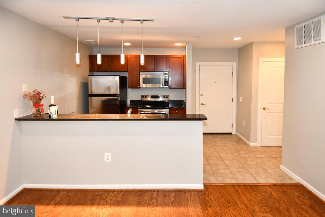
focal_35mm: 18
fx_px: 163
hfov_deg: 90.0
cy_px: 108
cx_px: 162
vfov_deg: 67.4
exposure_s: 1/60
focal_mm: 12
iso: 500
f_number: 4
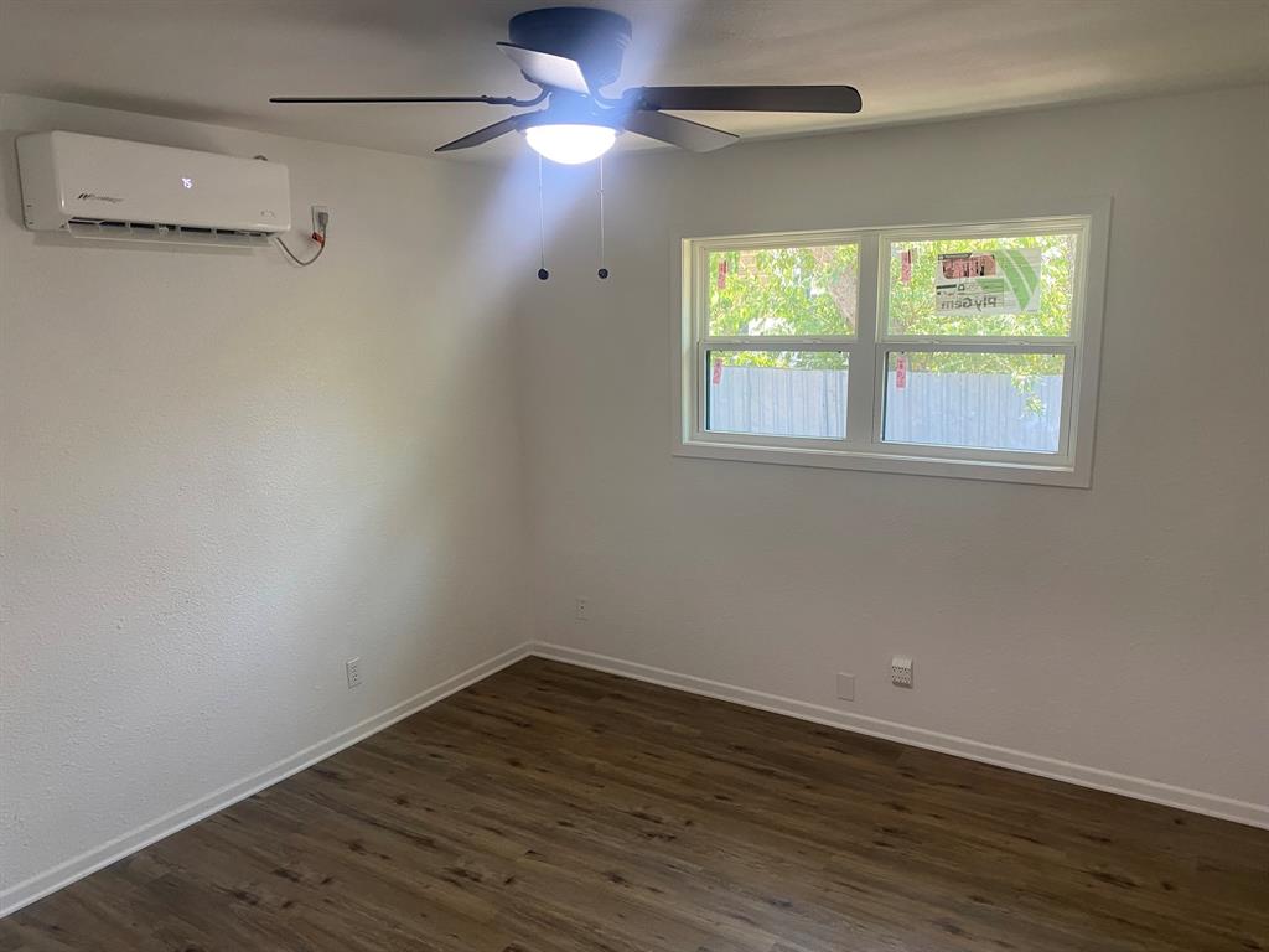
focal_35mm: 26
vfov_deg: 53.1
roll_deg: +1.5
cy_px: 476
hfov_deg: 67.3
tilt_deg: -10.6
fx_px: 953
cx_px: 634
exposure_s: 1/60
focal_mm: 4.25
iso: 160
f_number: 1.8
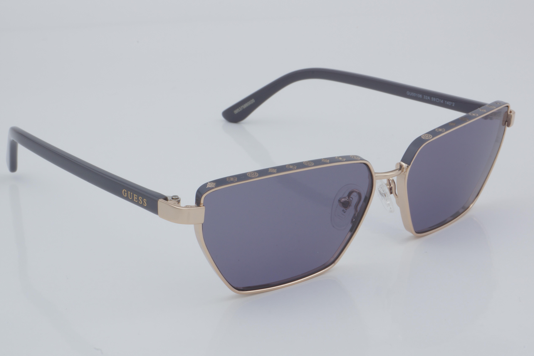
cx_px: 267
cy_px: 178
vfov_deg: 18.2
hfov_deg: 27.0
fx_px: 1112
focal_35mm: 75
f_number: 32
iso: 100
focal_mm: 50
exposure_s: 1/4
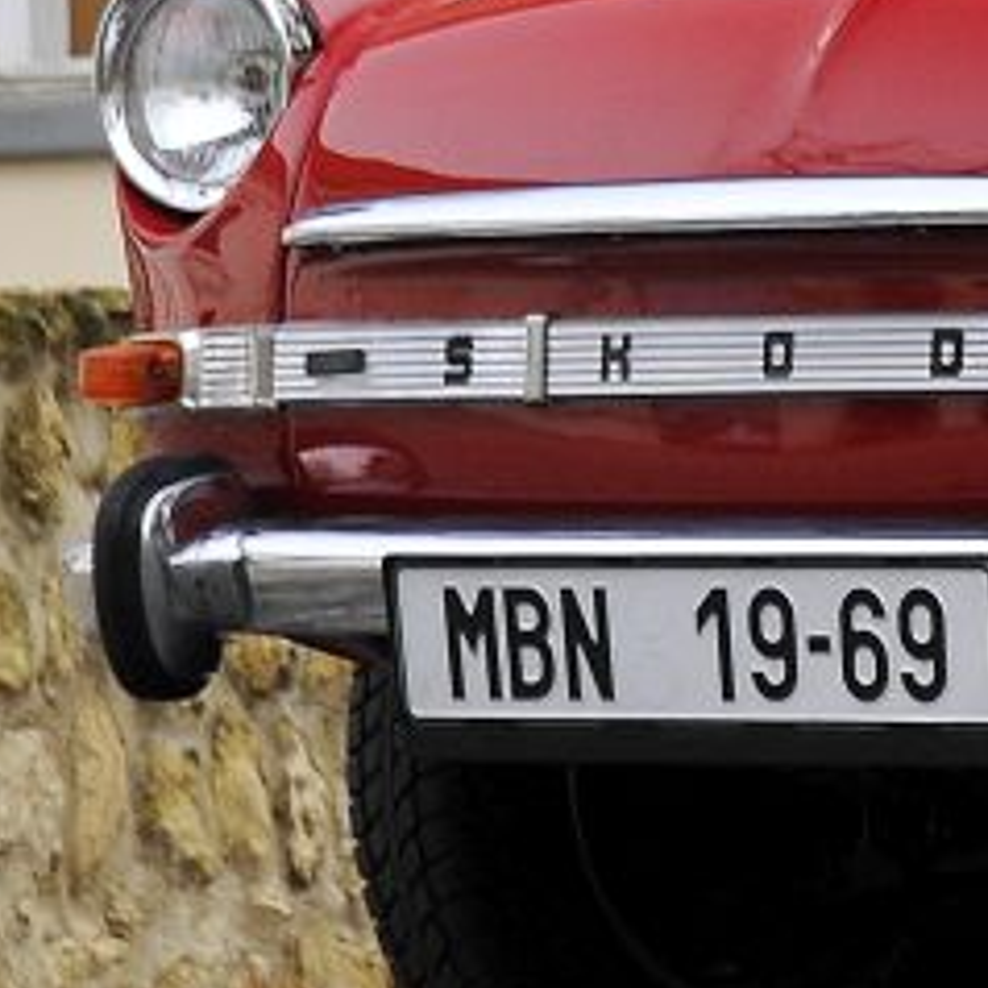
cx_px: 1648
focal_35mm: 562
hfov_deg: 3.1
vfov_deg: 3.1
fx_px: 18148
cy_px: -714
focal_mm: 70
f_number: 5.6
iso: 200
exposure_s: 1/13
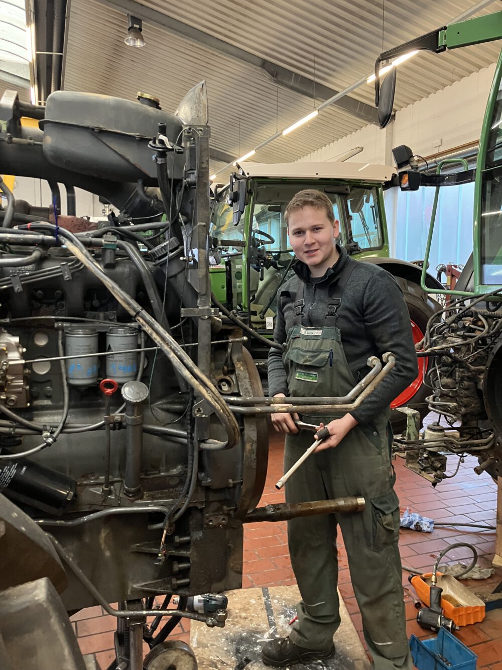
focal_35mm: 28
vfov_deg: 63.4
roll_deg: +0.3
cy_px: 335
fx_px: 541
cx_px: 251
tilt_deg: -4.5
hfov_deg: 49.8
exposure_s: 1/33
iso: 250
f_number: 1.8
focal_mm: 3.99
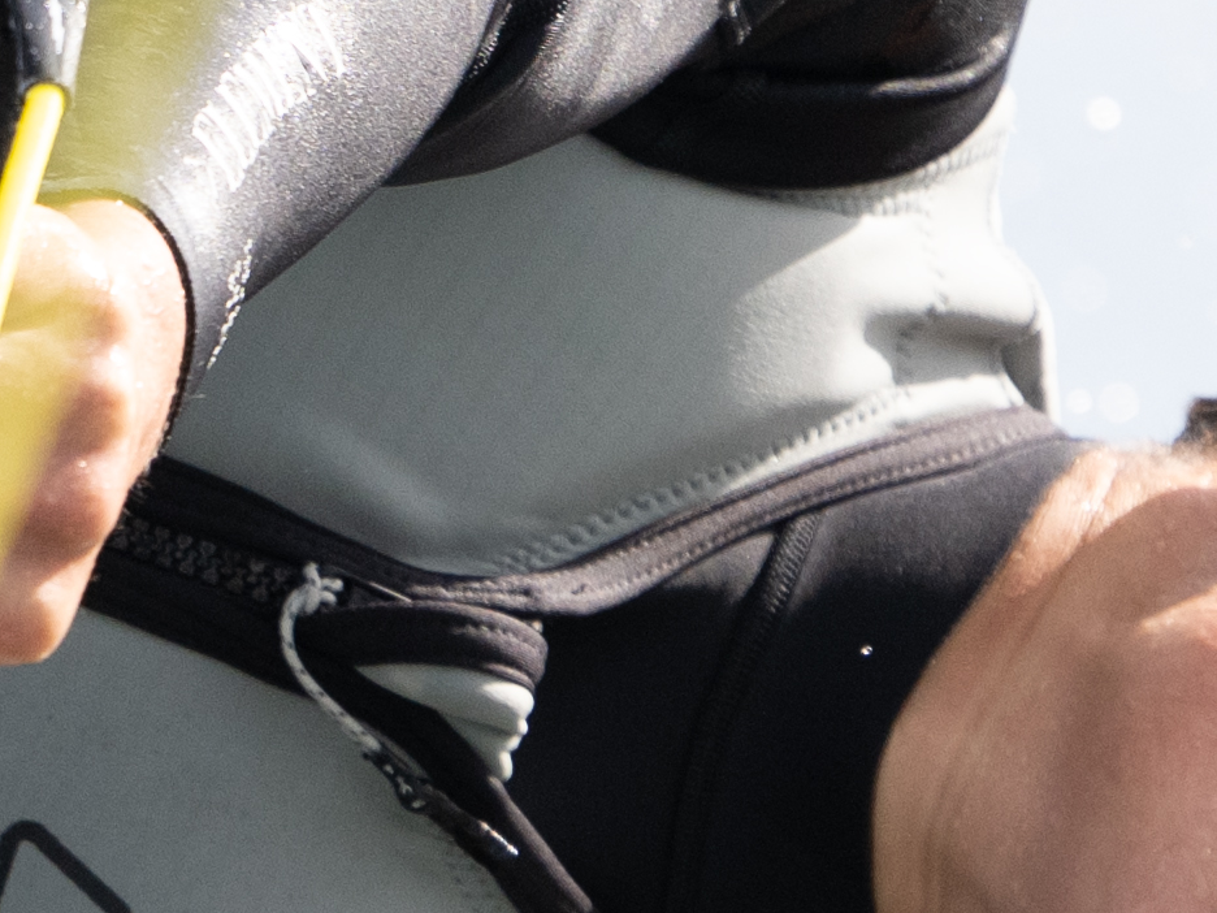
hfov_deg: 0.6
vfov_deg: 0.4
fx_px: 119288
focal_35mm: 3393
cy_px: -545
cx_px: -540
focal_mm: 400
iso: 320
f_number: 4
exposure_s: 1/2500
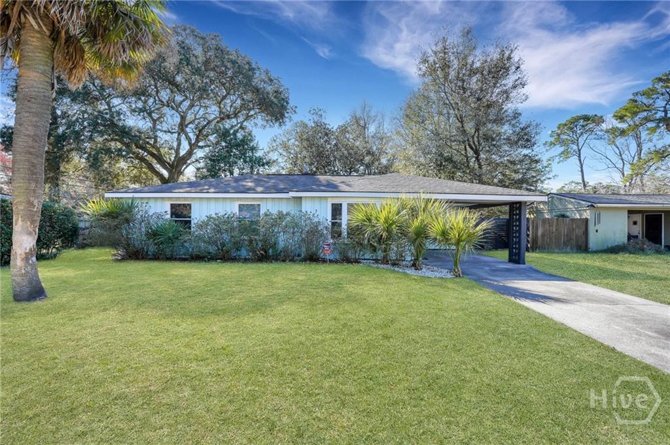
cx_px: 335
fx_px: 298
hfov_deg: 96.8
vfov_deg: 73.7
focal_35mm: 16
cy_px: 222
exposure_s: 1/250
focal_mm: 16
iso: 320
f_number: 9
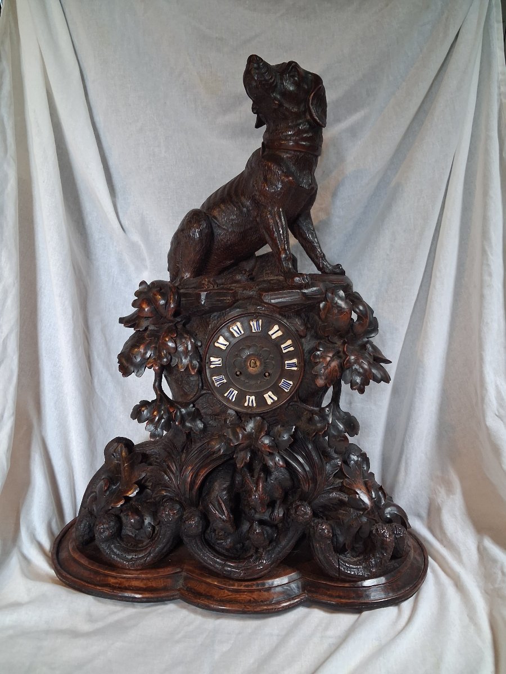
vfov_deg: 65.3
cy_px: 337
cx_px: 253
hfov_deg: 51.4
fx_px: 526
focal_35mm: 27
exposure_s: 1/33
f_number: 1.8
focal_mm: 4
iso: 500
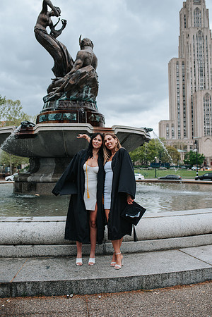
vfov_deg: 54.4
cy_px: 158
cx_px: 106
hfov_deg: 37.9
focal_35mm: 35
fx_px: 309
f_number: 3.5
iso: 110
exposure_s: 1/800
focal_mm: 35
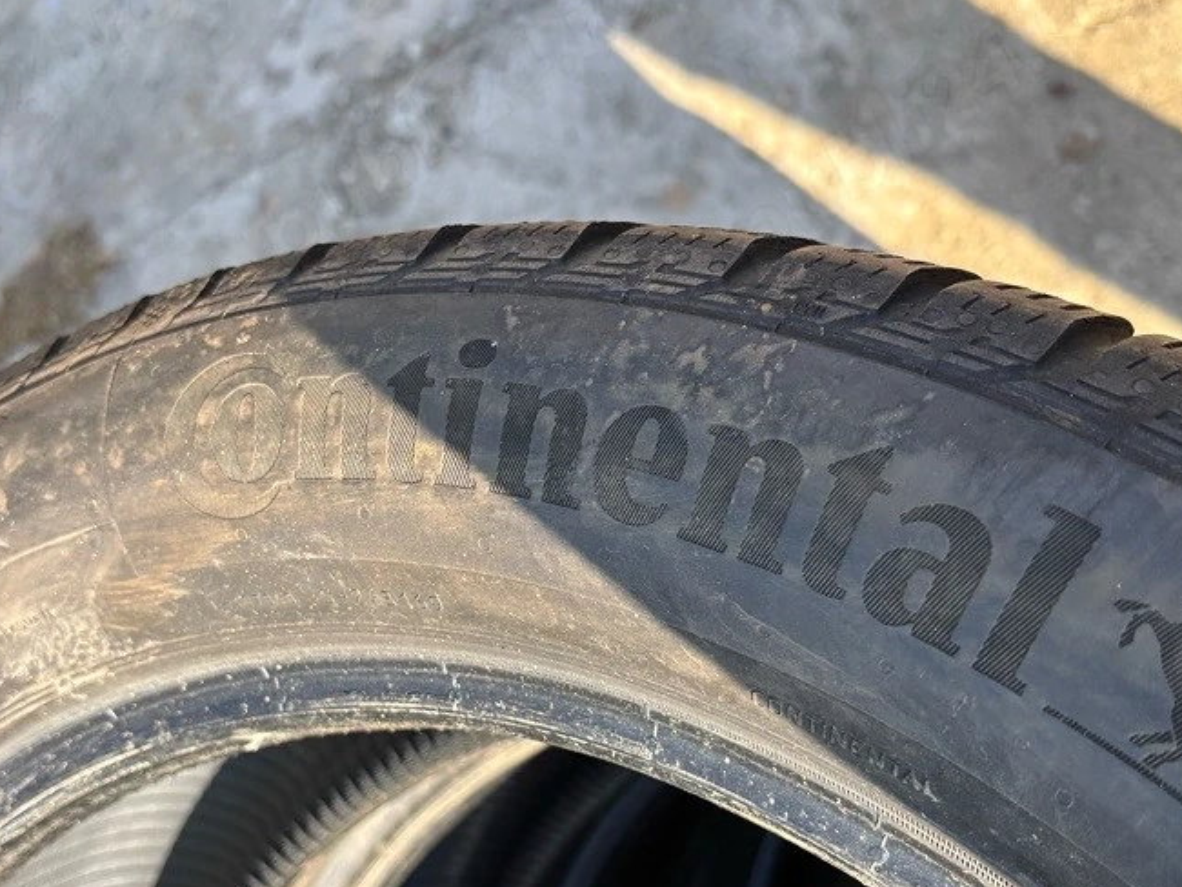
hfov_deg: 46.8
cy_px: 605
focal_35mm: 40
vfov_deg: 35.6
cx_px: 576
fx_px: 1366
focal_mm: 5.96
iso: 50
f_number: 1.6
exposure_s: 1/490
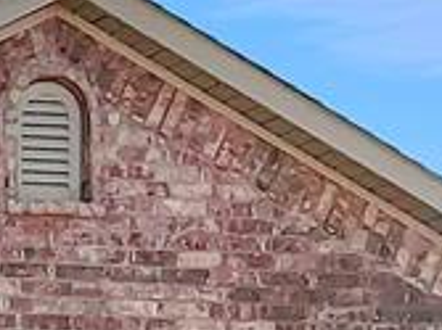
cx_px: -723
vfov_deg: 8.1
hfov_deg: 9.5
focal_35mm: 178
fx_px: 2271
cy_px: 545
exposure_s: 1/4000
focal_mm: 3
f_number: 1.8
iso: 16
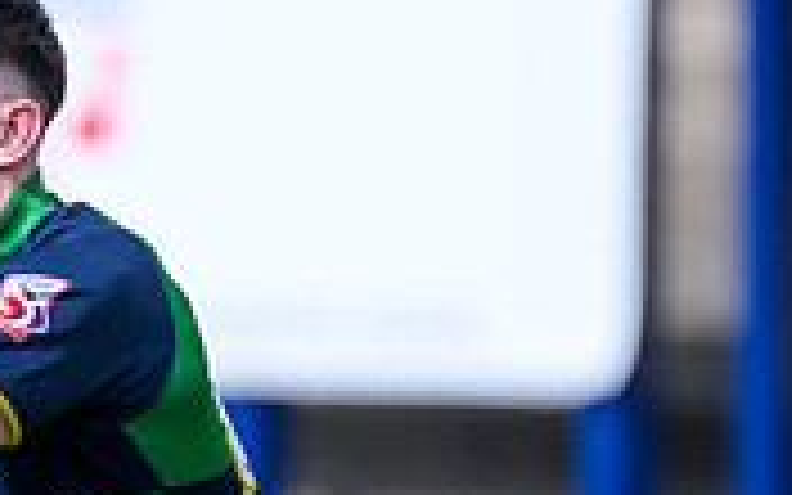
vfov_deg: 0.5
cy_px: 604
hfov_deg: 0.8
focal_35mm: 2702
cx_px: -593
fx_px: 58321
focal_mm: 560
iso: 320
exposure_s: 1/2000
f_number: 4
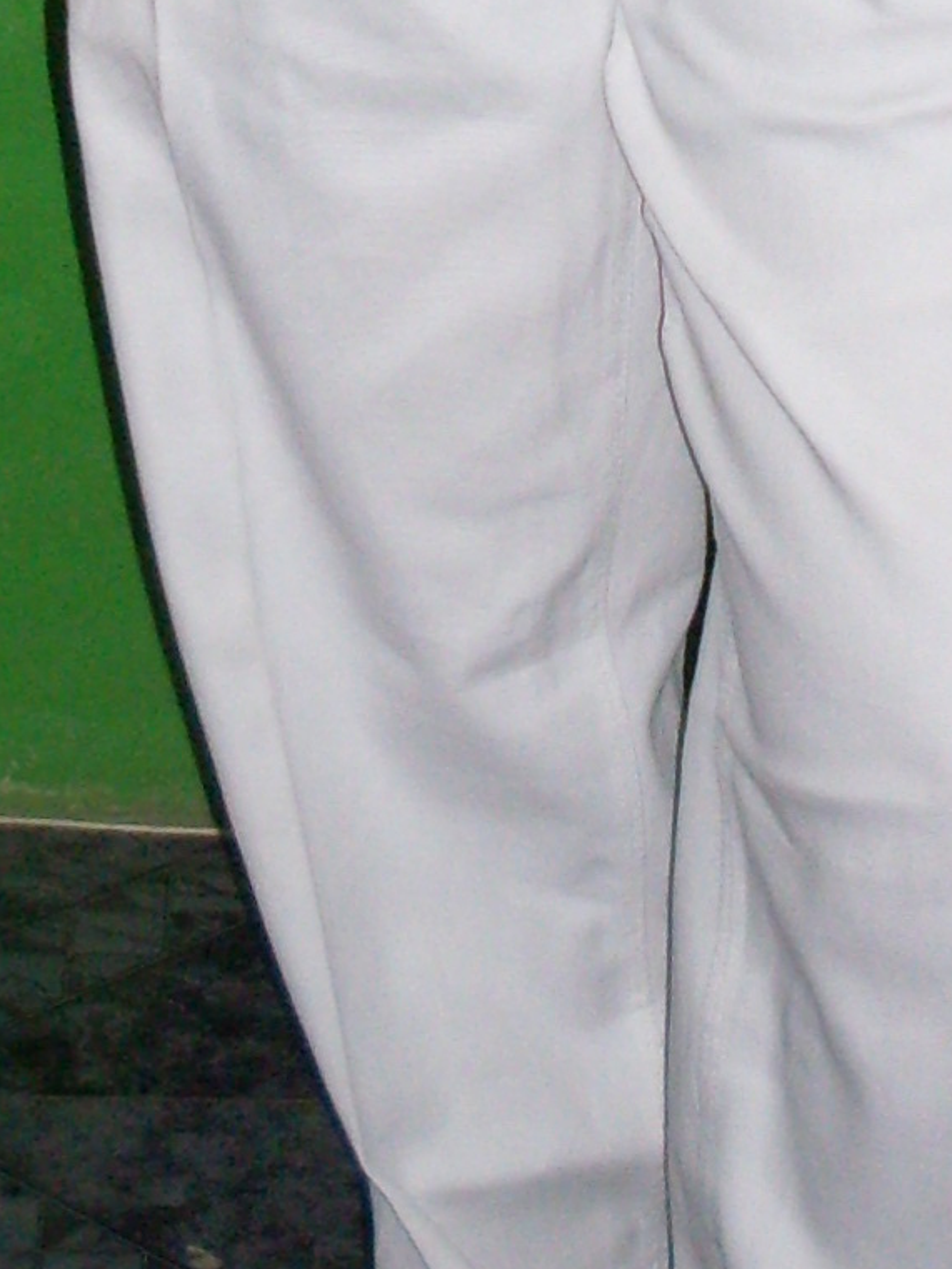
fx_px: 5975
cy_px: -647
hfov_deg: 9.1
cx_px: 662
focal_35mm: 163
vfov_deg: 11.6
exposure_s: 1/45
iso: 100
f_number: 2.8
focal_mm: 6.3
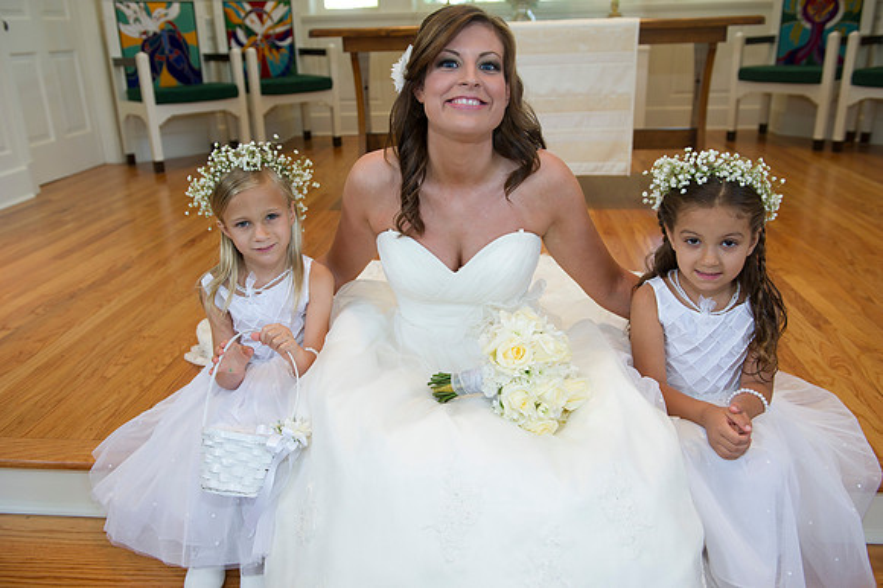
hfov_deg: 60.3
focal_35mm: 31
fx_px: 760
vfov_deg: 42.3
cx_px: 442
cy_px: 294
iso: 800
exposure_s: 1/125
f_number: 4
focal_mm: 31
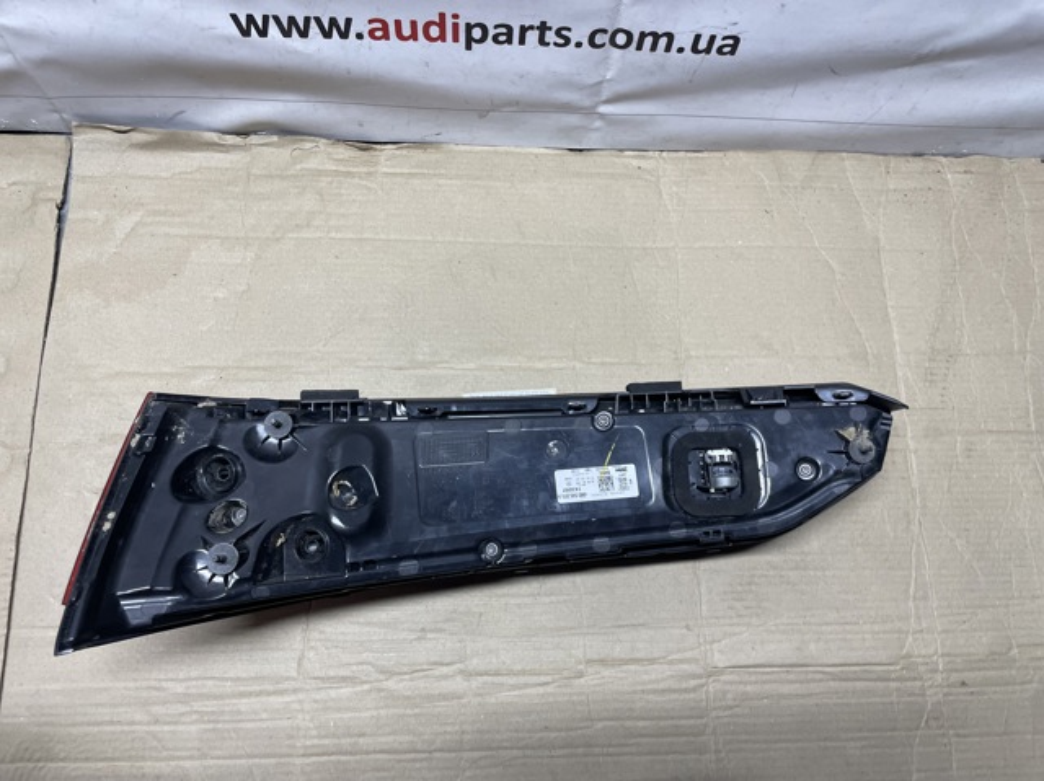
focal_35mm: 26
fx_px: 784
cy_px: 390
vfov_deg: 53.0
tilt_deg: -73.5
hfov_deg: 67.3
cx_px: 522
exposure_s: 1/100
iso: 100
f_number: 1.6
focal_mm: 4.2
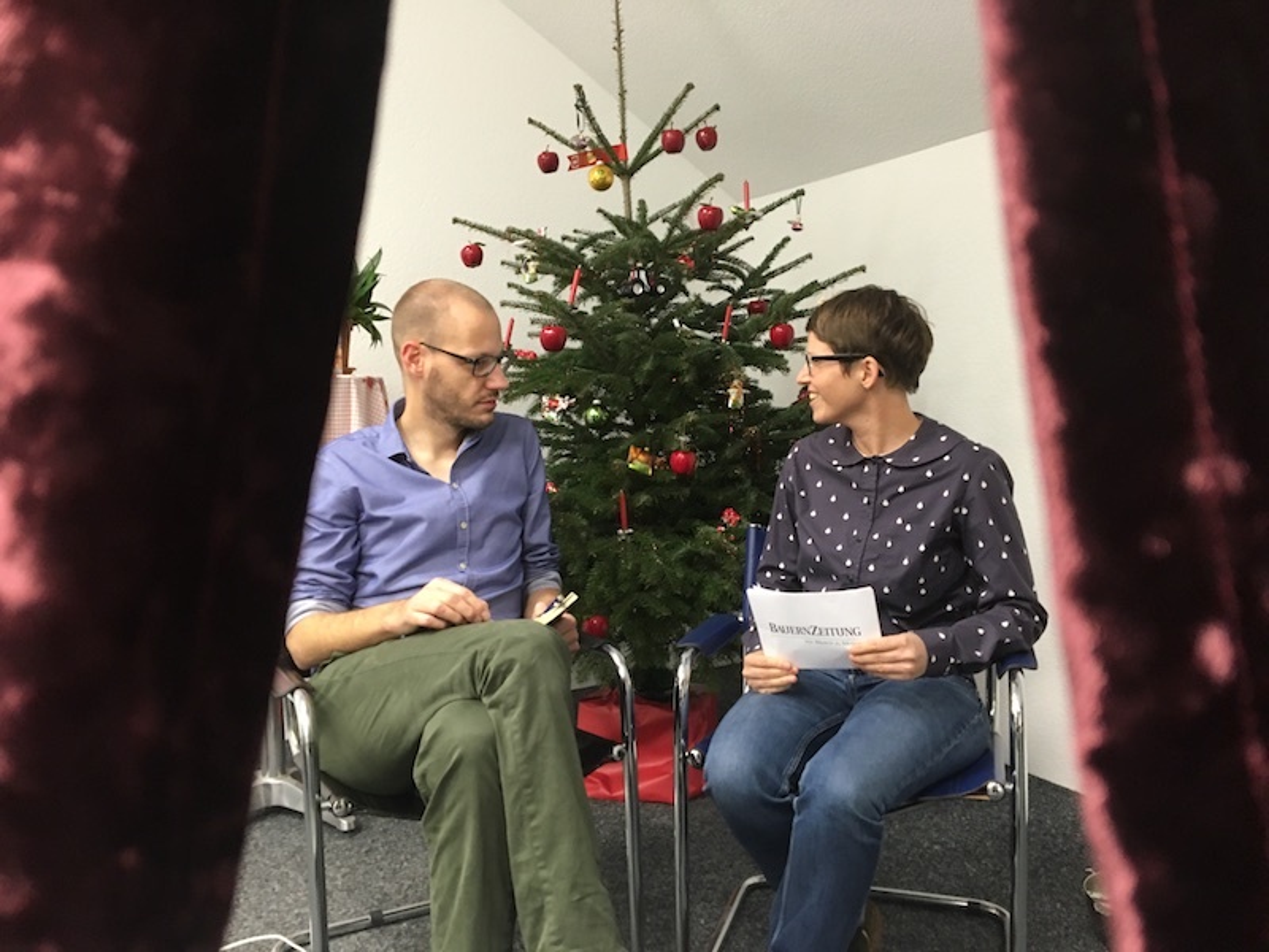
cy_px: 476
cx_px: 634
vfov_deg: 48.2
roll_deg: +0.1
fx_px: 1063
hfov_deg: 61.7
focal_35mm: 29
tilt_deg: -6.5
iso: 160
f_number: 2.2
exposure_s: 1/33
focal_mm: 4.15
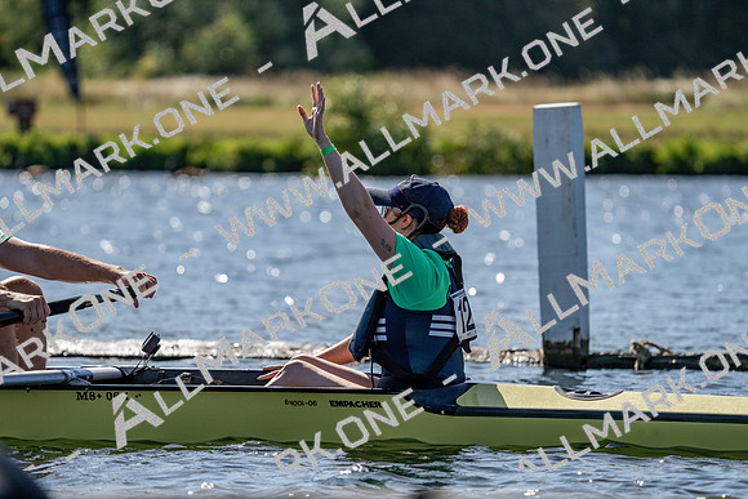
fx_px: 6609
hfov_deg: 6.5
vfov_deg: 4.3
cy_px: 250
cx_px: 374
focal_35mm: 318
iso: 250
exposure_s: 1/2000
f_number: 6.3
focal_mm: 318
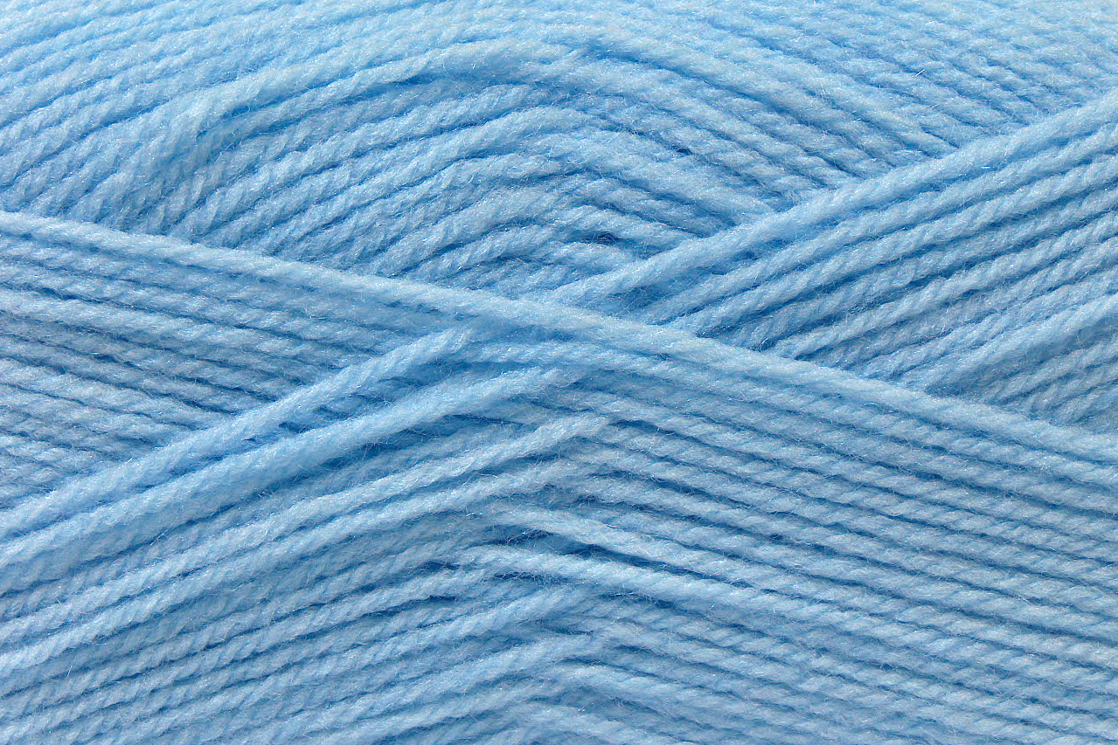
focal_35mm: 76
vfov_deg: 18.0
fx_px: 2360
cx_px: 555
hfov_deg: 26.6
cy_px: 353
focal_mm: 14.73
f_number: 2.9
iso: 200
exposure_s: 1/46
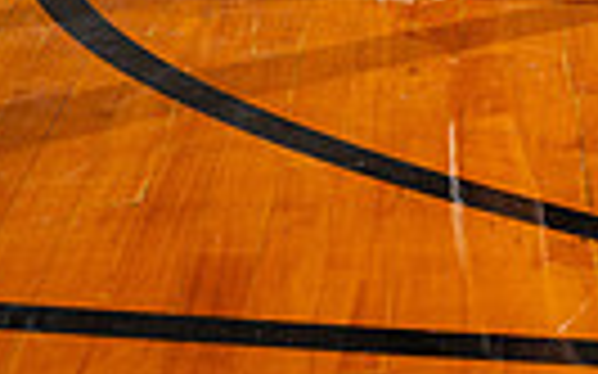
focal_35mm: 162
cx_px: 607
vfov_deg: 7.4
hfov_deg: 12.8
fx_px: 2639
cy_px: -617
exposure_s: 1/250
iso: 100
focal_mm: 47
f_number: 5.6
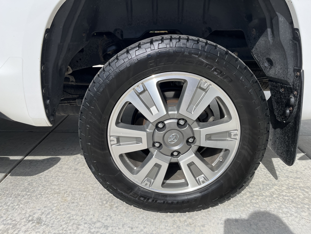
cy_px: 117
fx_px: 234
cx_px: 156
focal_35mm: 26
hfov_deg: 67.3
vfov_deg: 53.1
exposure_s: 1/3215
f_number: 1.6
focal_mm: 5.1
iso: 50
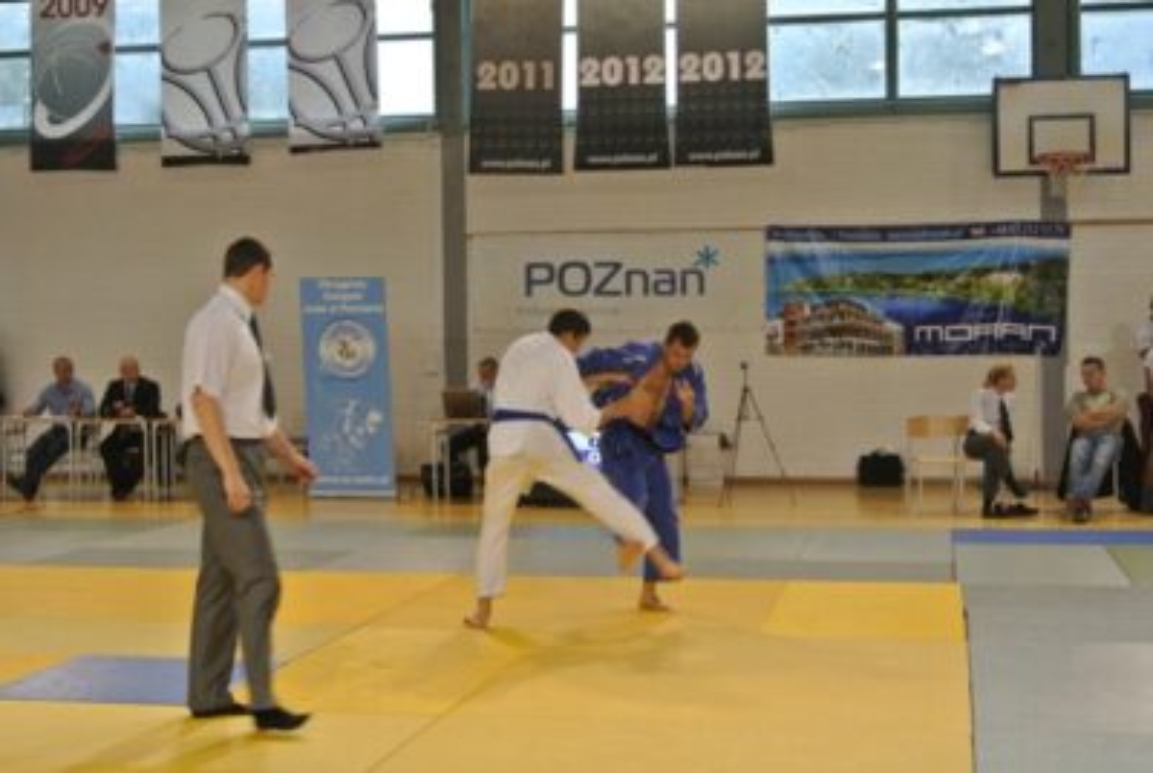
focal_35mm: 56
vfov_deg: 24.3
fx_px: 1796
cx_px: 576
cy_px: 386
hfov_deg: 35.6
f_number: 5
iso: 400
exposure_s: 1/60
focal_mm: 21.1
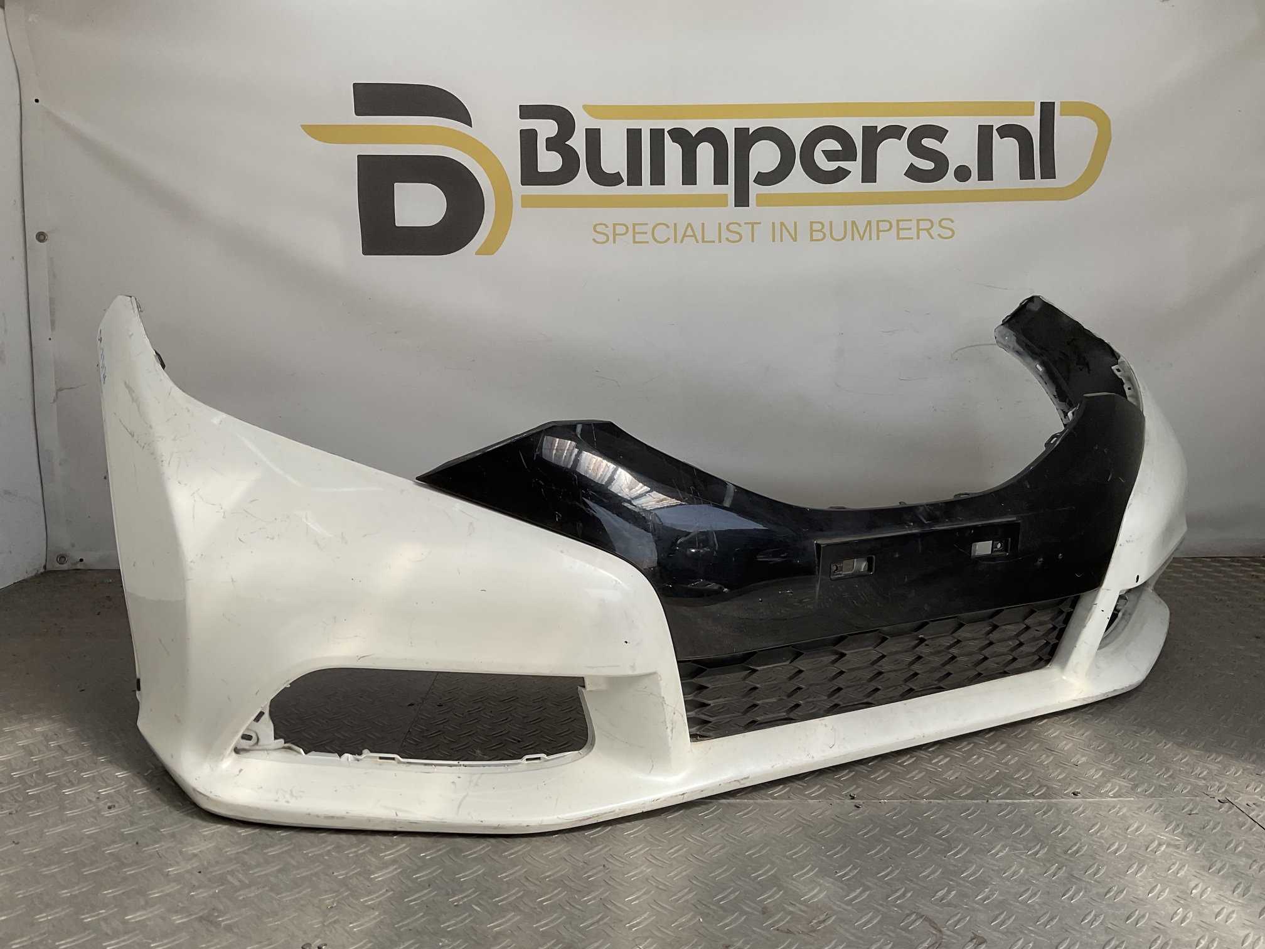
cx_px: 632
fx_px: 1060
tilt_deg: -8.3
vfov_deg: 48.2
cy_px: 474
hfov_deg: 61.7
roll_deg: -0.7
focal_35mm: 29
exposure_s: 1/978
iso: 16
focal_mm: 3
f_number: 1.8
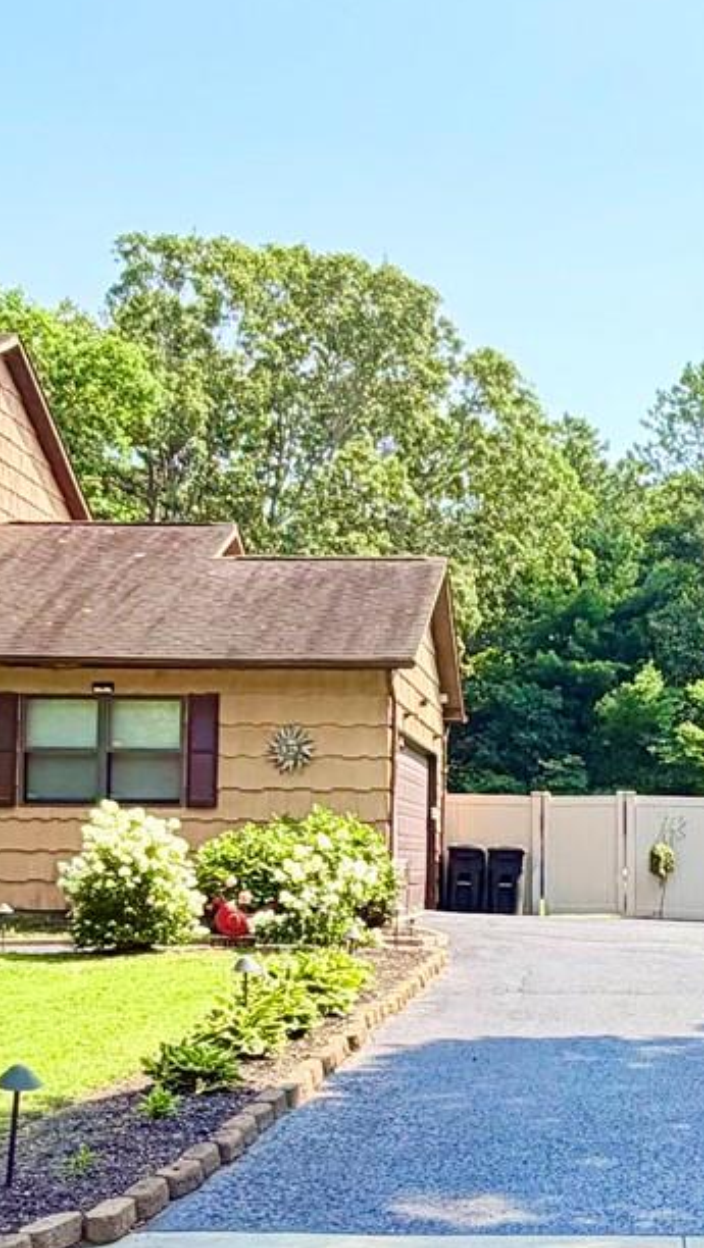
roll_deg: -0.2
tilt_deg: +3.2
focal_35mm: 51
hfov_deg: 22.9
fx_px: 1690
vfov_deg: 40.3
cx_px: 637
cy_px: 785
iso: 32
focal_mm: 2.22
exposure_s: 1/770
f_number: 2.2
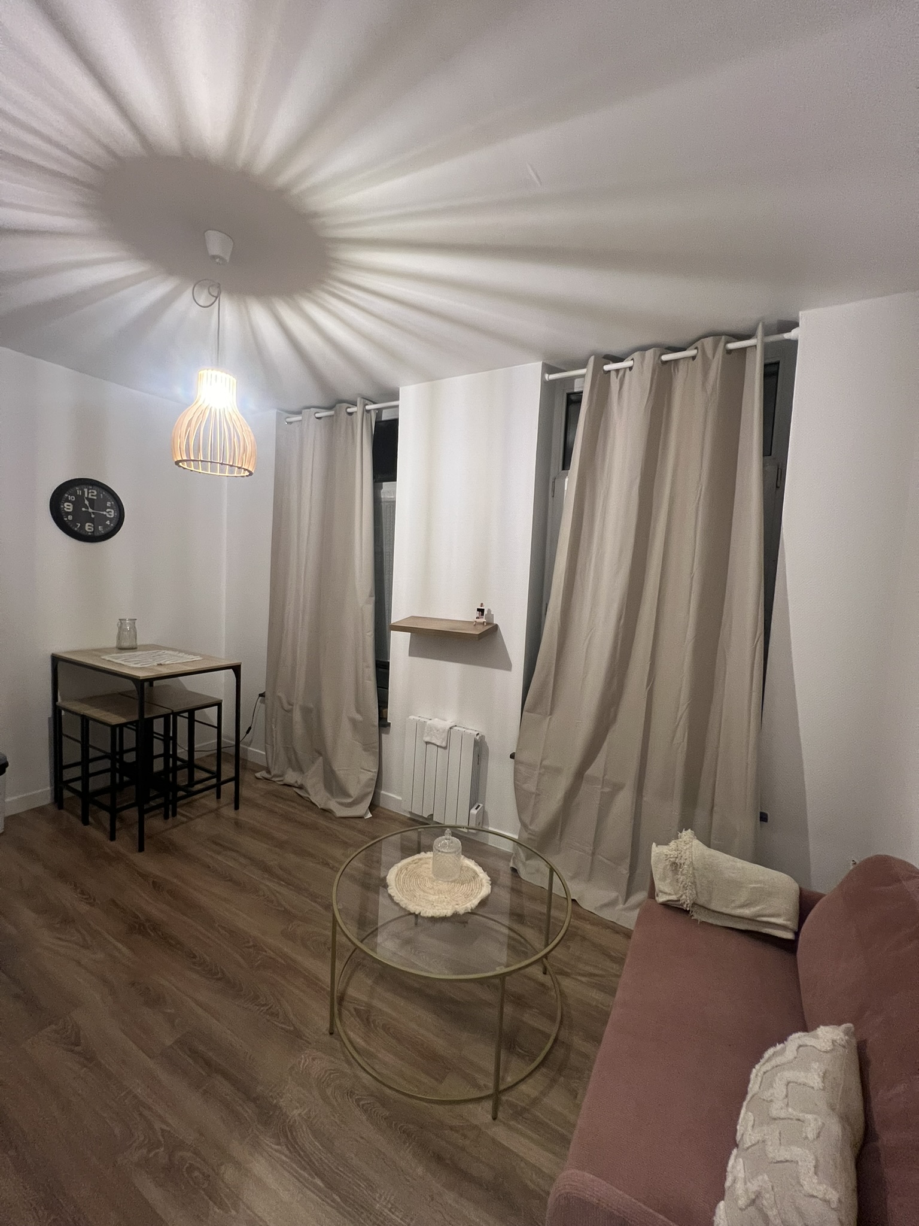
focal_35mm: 13
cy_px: 613
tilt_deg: -4.3
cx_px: 460
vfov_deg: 106.2
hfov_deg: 89.9
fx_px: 460
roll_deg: -3.1
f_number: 1.8
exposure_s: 1/50
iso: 400
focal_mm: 1.57
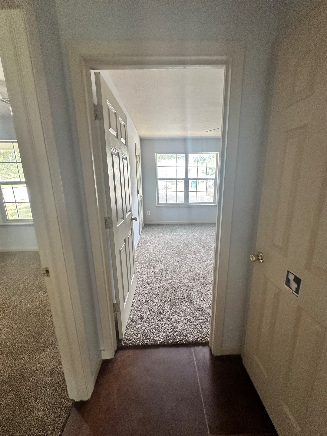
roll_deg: +2.1
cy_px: 218
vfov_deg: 102.1
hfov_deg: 85.7
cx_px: 164
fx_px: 176
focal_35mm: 14
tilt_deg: -15.6
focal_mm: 2.22
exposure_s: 1/120
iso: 200
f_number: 2.2
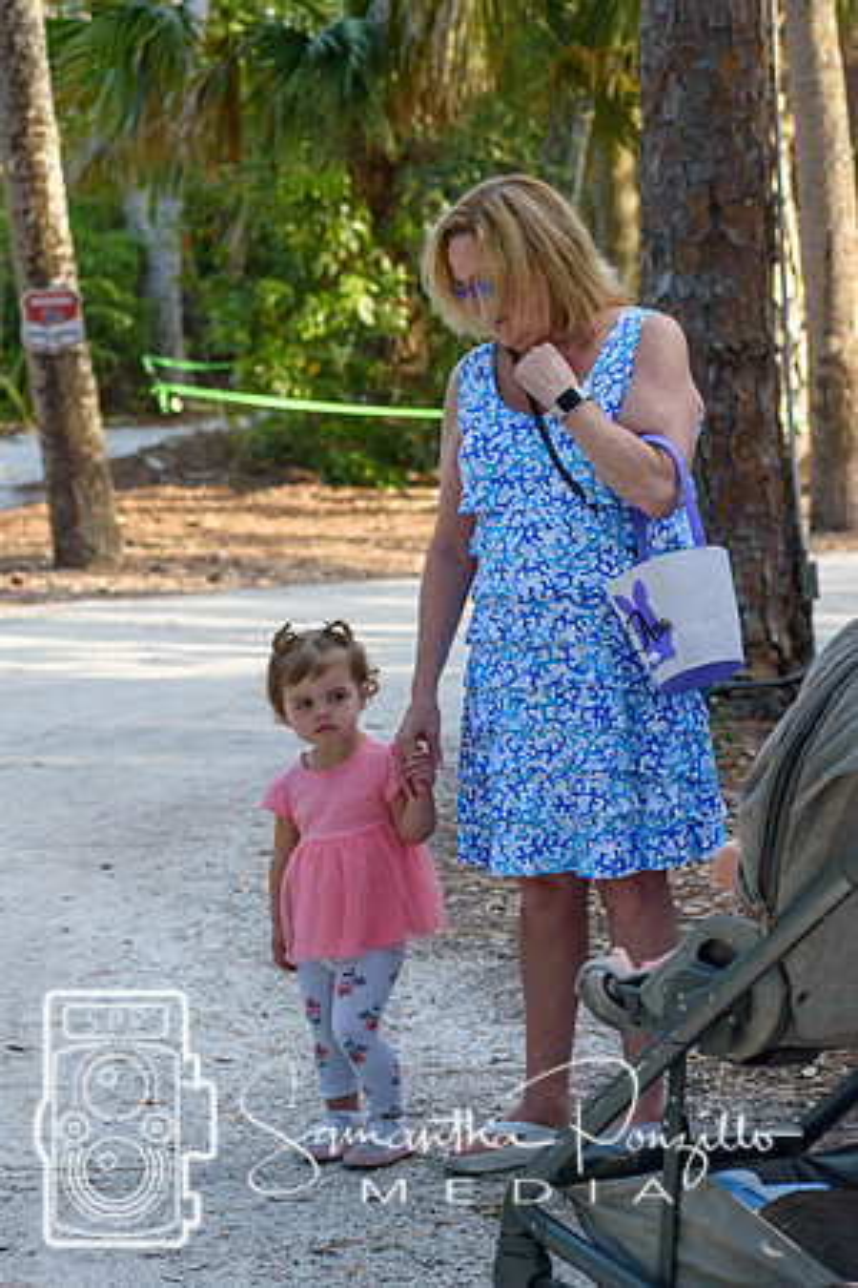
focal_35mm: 108
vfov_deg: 18.9
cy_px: 644
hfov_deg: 12.7
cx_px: 429
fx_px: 3861
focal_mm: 72
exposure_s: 1/400
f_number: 5
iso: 400
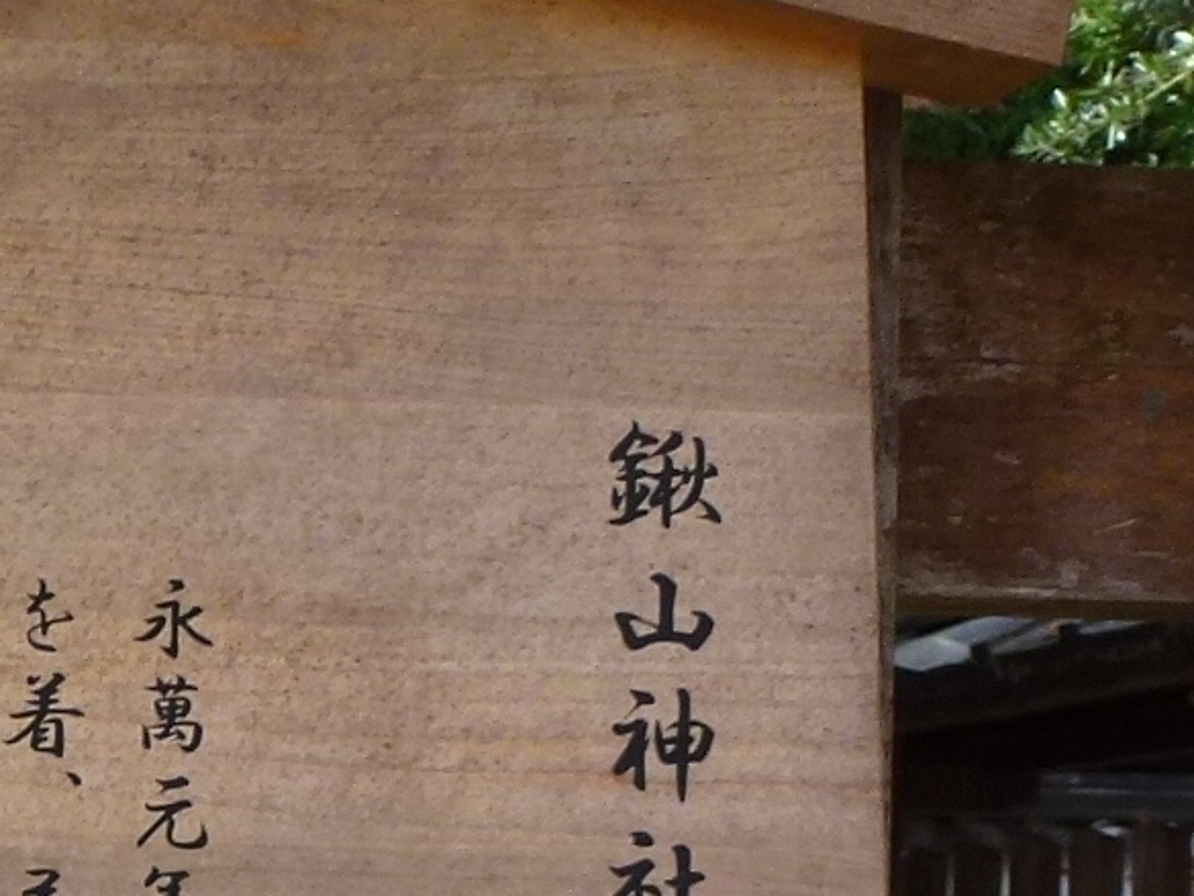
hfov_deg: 17.2
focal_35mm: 105
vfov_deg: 13.6
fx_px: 3622
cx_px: -516
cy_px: 1155
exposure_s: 1/100
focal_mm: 4.3
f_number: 3.3
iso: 100
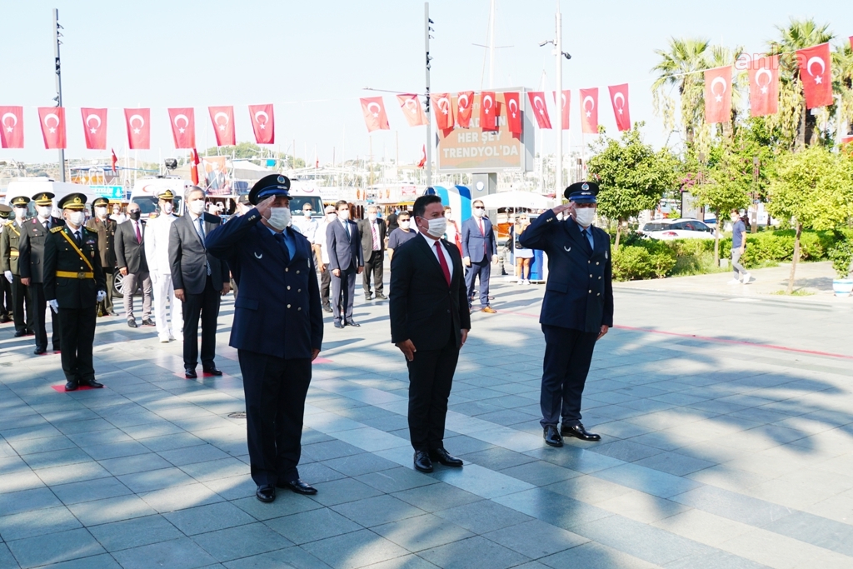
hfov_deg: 67.4
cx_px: 426
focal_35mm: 27
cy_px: 284
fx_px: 640
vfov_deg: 47.9
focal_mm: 18
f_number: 5
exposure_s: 1/400
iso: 100
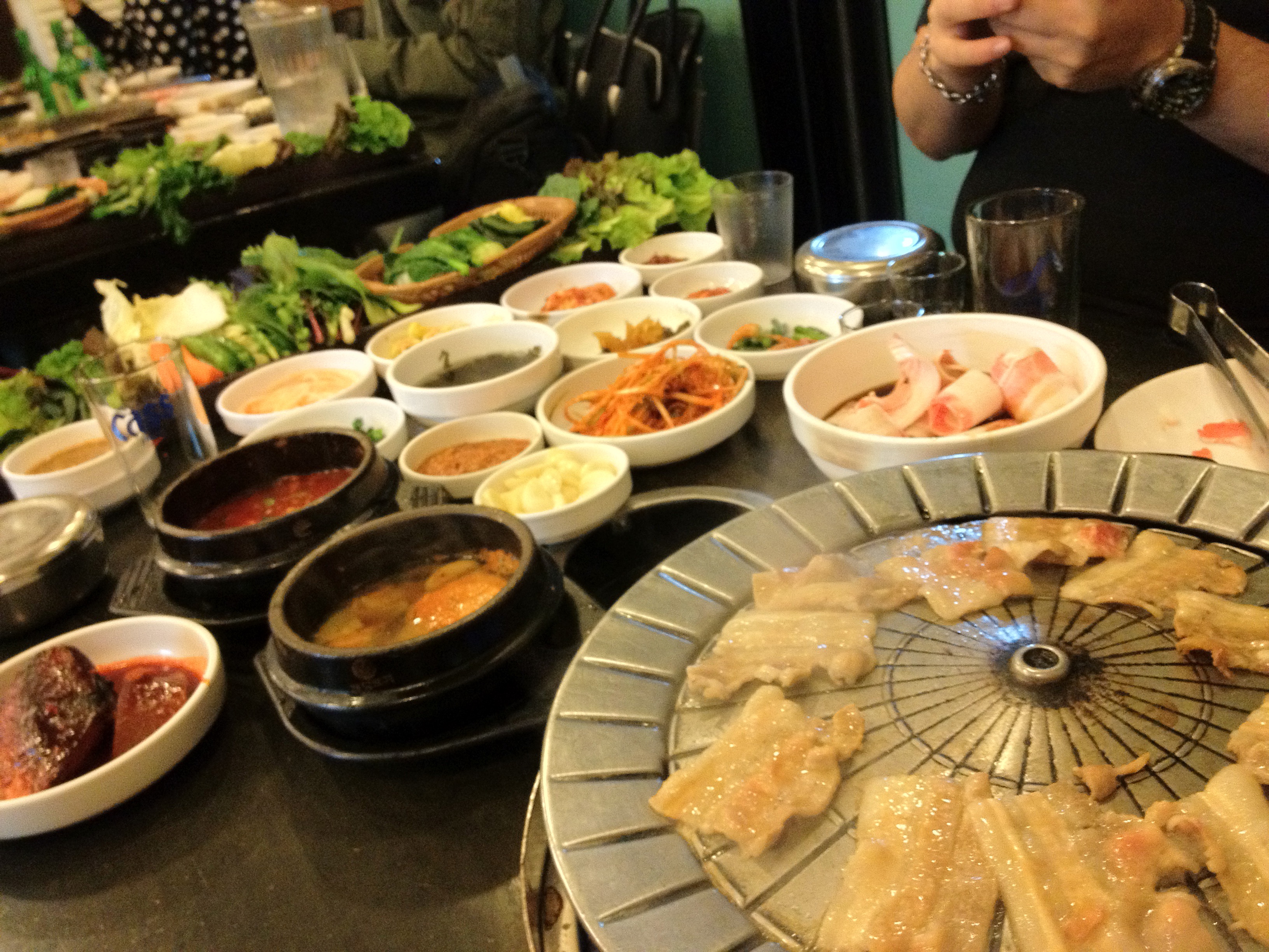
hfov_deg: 52.6
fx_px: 1283
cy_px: 476
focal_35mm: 35
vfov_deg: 40.7
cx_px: 634
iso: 400
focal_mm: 4.28
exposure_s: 1/17
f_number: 2.4
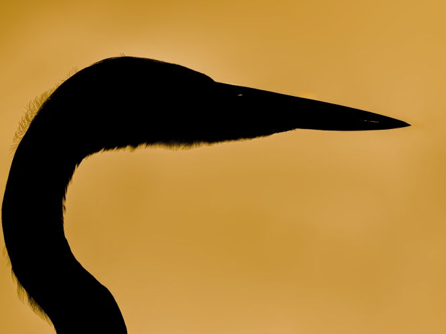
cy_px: 157
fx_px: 12032
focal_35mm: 934
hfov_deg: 2.1
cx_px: 215
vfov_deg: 1.6
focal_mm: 800
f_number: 9
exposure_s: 1/6400
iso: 1250
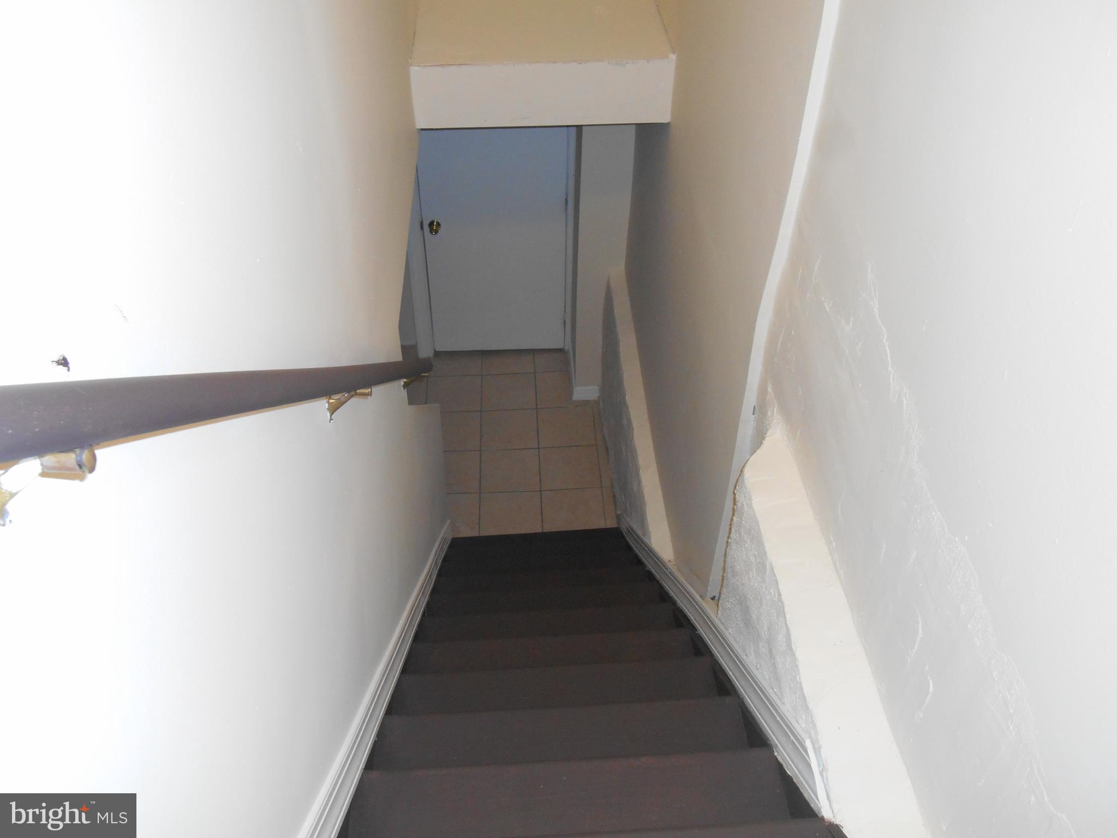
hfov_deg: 58.3
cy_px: 419
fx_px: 1000
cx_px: 558
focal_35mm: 31
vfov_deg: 45.5
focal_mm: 5.5
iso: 320
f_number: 3.6
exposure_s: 1/25
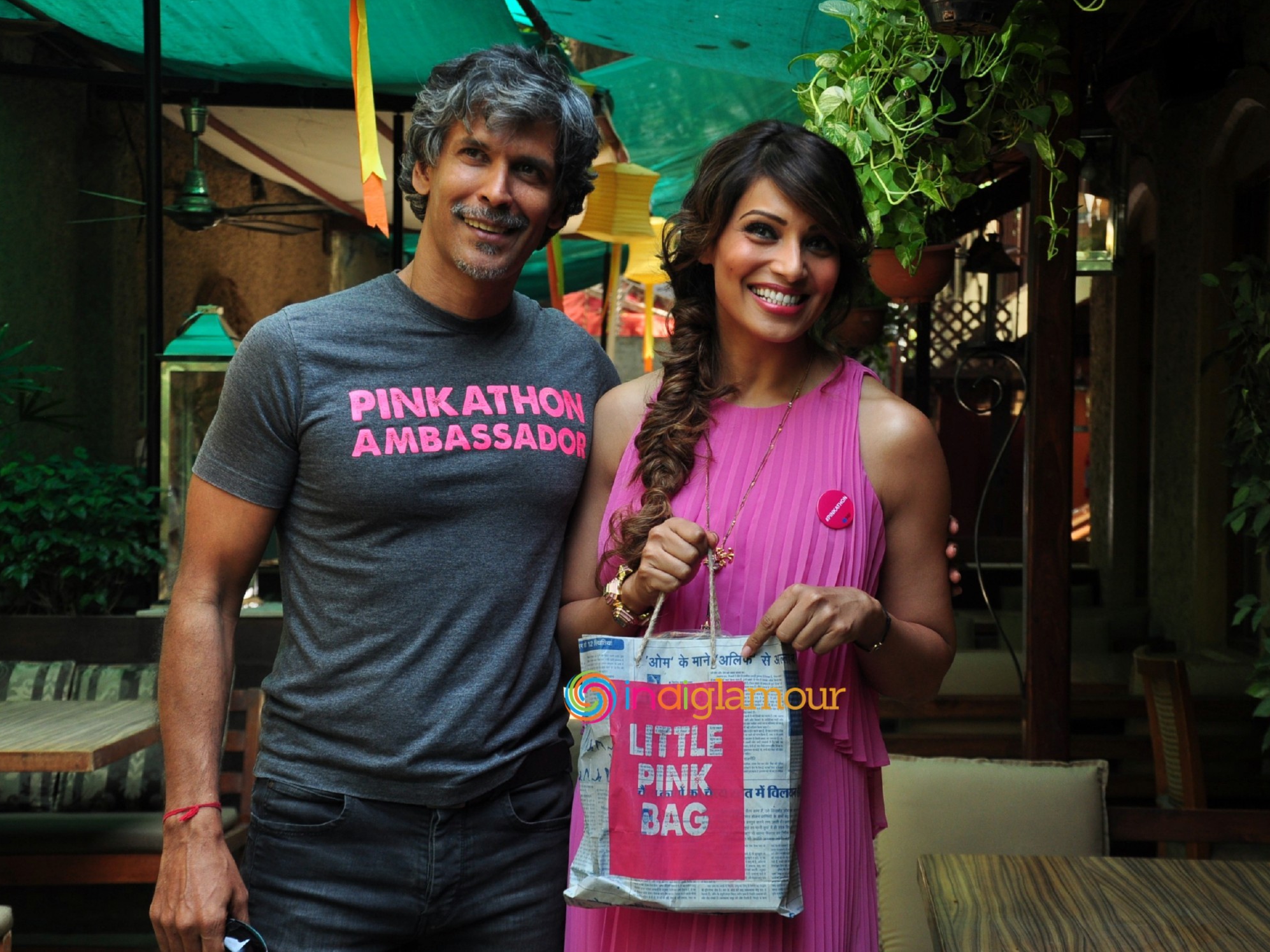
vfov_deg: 23.6
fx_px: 2274
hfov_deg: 31.2
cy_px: 475
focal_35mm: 62
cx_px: 704
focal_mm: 38
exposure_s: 1/160
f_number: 6.3
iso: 400
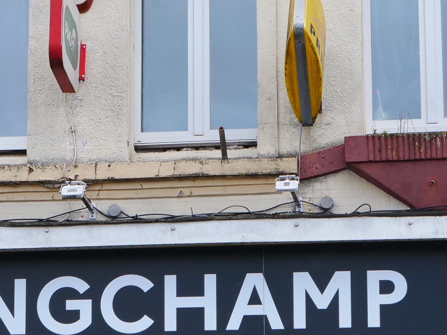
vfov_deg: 7.5
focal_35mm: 199
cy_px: 224
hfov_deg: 9.9
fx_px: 2569
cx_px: 58
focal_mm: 27
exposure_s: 1/250
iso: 200
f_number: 6.3
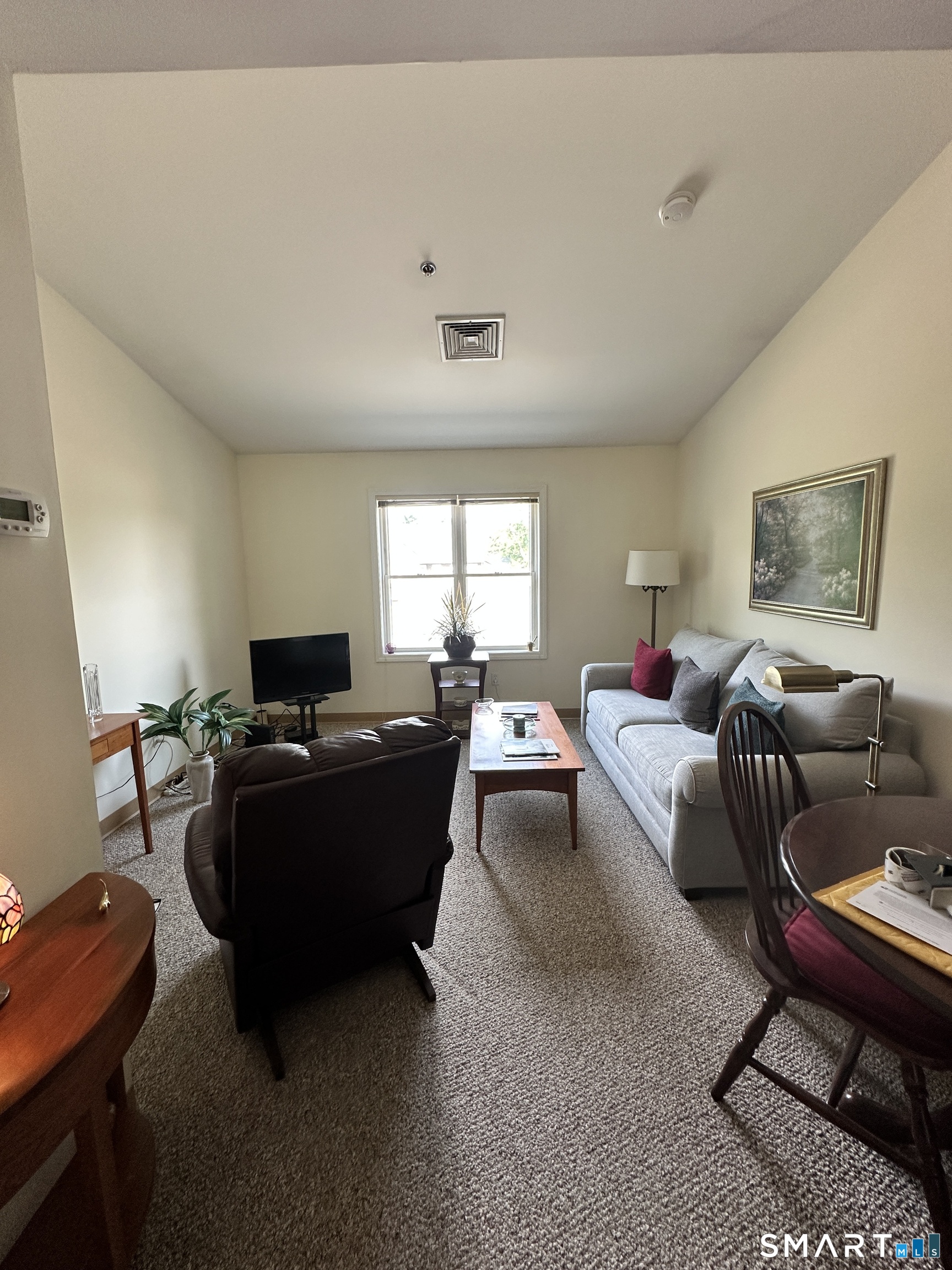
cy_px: 635
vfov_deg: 102.1
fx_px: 513
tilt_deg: -7.0
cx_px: 476
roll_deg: +0.6
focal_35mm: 14
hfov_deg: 85.7
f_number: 2.2
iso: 160
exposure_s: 1/60
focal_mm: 2.22
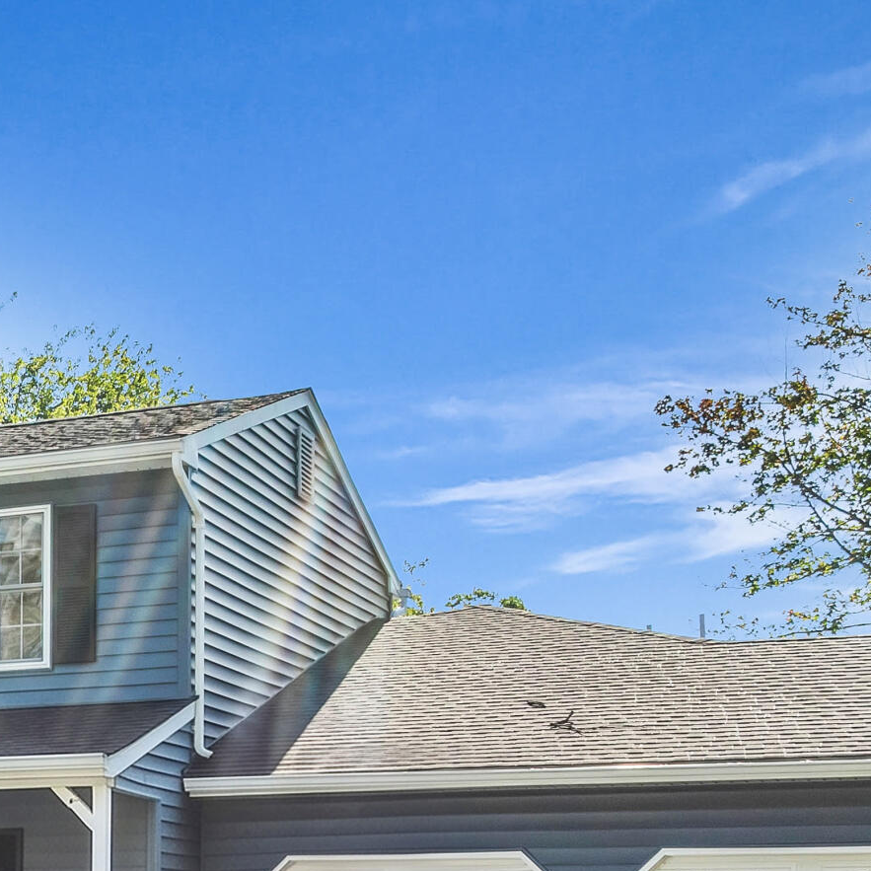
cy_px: 942
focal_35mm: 72
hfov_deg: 22.1
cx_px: -183
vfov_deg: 22.7
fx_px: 2050
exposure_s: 1/500
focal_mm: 12.29
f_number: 2.8
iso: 330
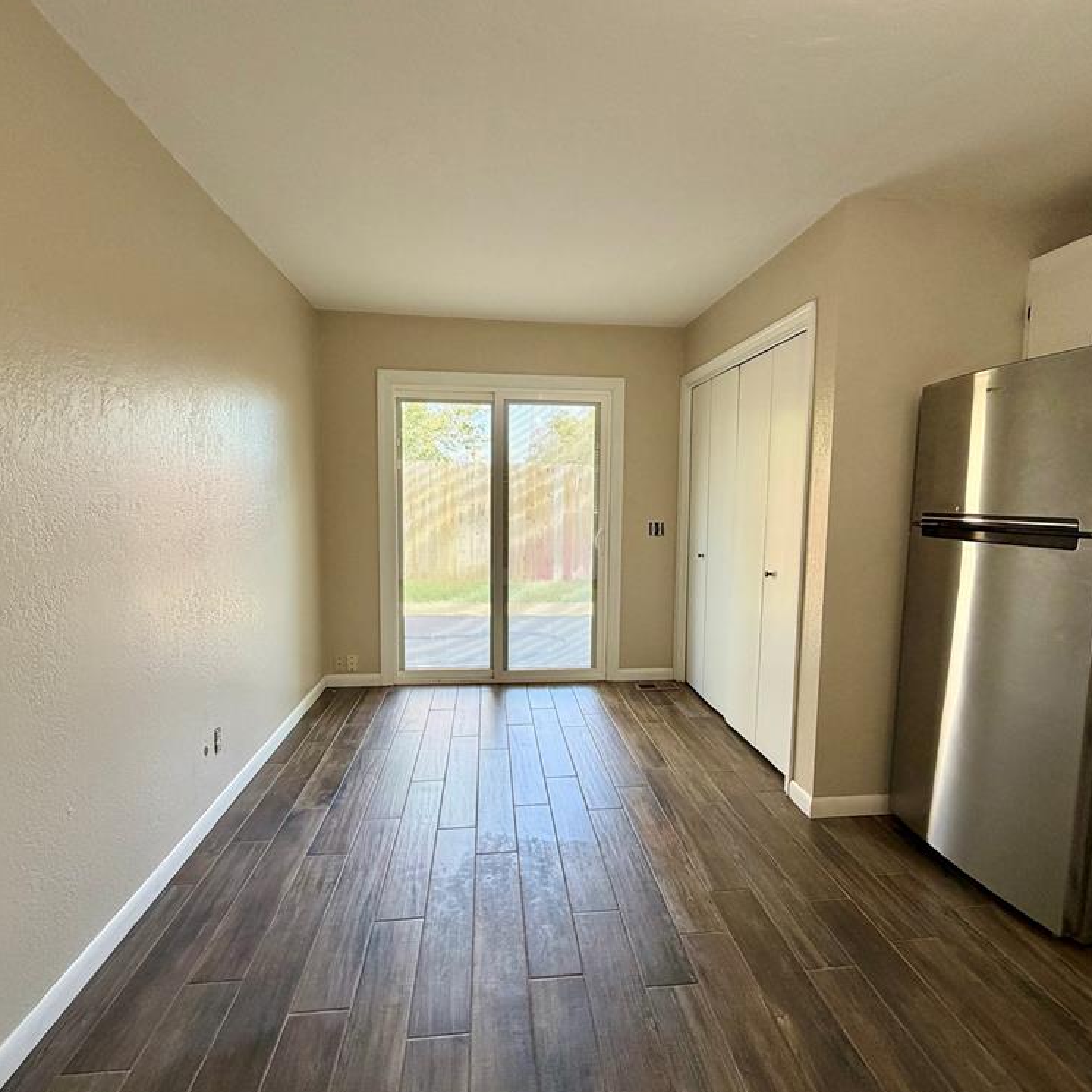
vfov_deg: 84.0
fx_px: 607
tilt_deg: -5.4
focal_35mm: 17
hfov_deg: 84.0
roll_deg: -0.5
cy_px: 551
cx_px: 558
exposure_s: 1/121
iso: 200
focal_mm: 2.22
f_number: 2.2
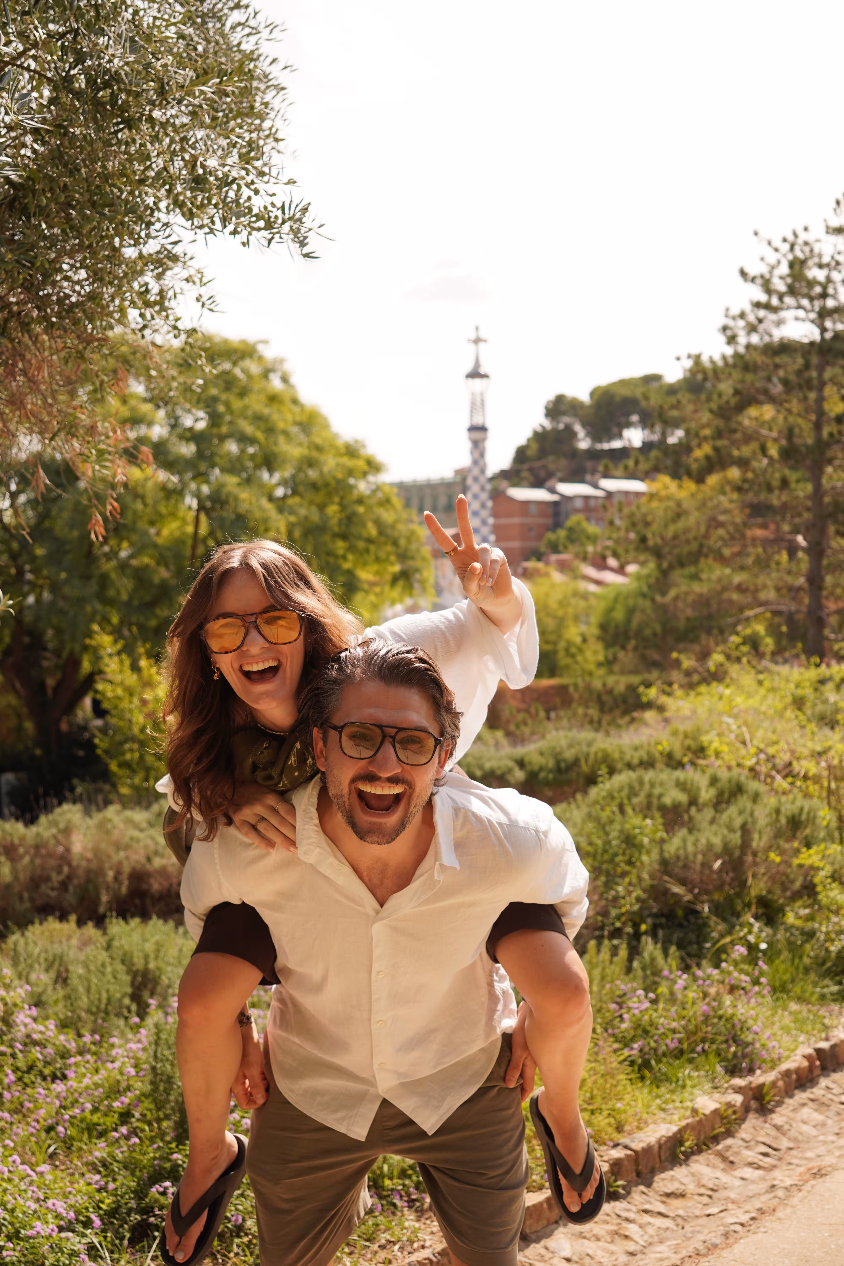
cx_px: 422
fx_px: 1350
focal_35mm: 38
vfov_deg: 50.2
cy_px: 633
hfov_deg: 34.7
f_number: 2.8
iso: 100
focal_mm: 25.6
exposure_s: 1/1250
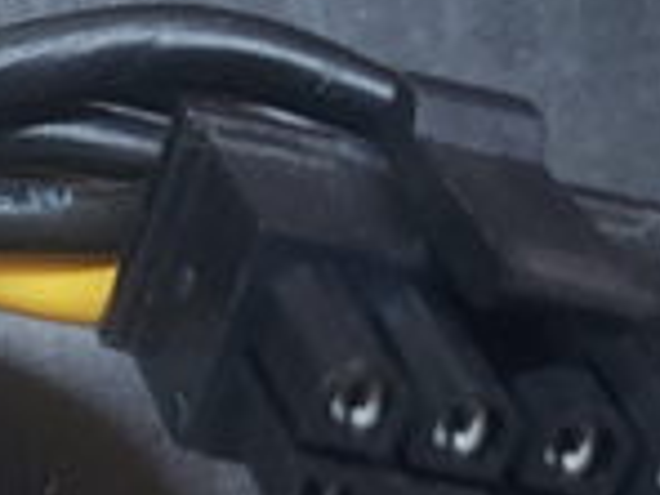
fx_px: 3089
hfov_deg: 11.2
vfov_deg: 9.0
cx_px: -580
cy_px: 673
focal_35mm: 162
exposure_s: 1/30
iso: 320
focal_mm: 4.6
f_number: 1.8
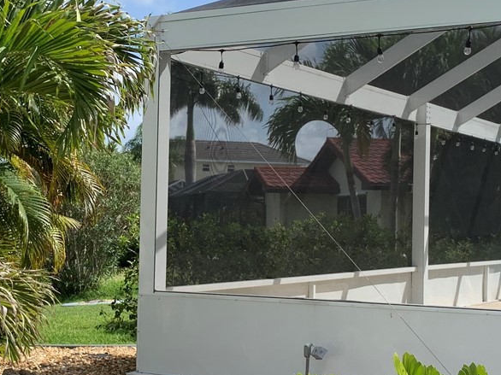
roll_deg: -0.8
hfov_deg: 27.2
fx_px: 1027
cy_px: 210
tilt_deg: +1.8
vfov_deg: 20.7
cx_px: 165
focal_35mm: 71
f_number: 1.8
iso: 25
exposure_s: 1/1880
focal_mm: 4.25
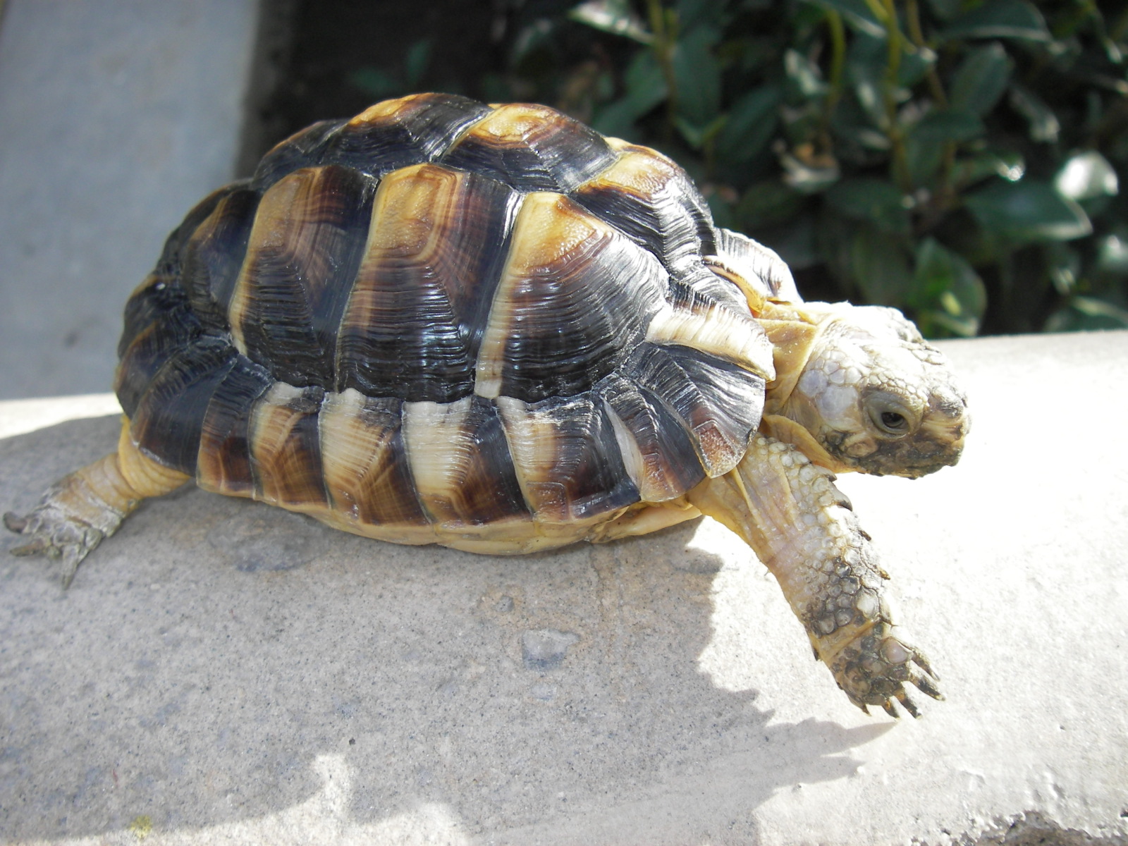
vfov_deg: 37.7
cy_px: 423
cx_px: 564
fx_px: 1238
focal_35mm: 38
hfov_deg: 49.0
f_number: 3.3
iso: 50
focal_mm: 6.3
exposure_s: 1/160
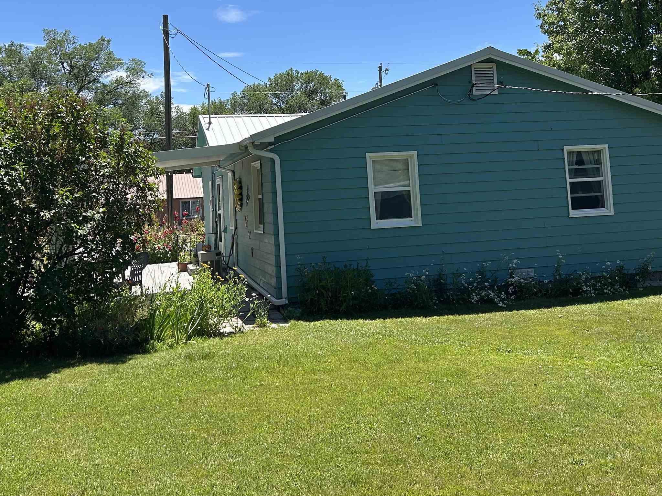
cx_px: 315
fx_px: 746
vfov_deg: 36.3
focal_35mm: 39
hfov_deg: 47.8
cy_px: 154
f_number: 1.5
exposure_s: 1/3077
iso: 50
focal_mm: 5.7
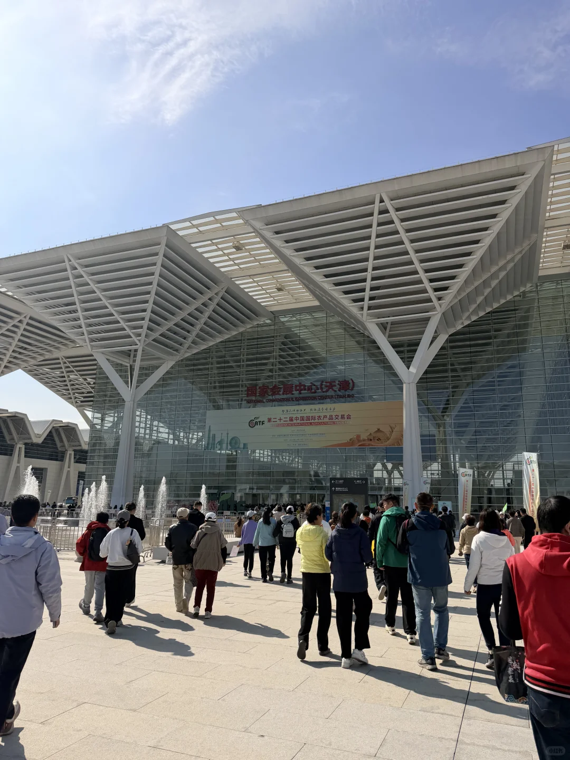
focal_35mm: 24
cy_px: 380
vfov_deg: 71.6
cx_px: 285
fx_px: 527
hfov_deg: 56.8
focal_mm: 6.76
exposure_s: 1/10309
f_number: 1.78
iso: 100
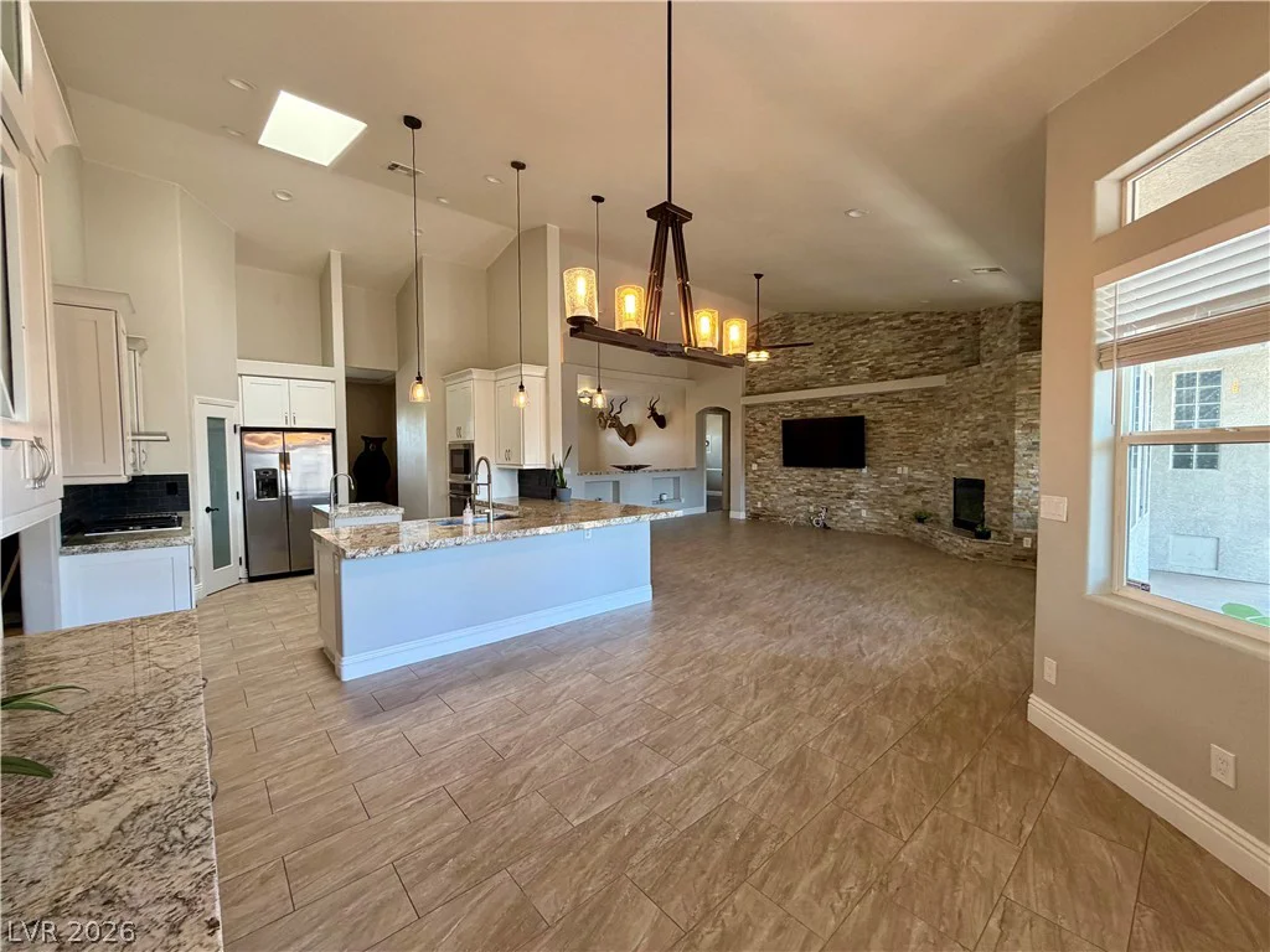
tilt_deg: -3.0
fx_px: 514
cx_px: 635
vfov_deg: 85.7
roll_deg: +0.1
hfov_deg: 102.1
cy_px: 476
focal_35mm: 14
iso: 250
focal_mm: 2.22
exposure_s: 1/120
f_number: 2.2
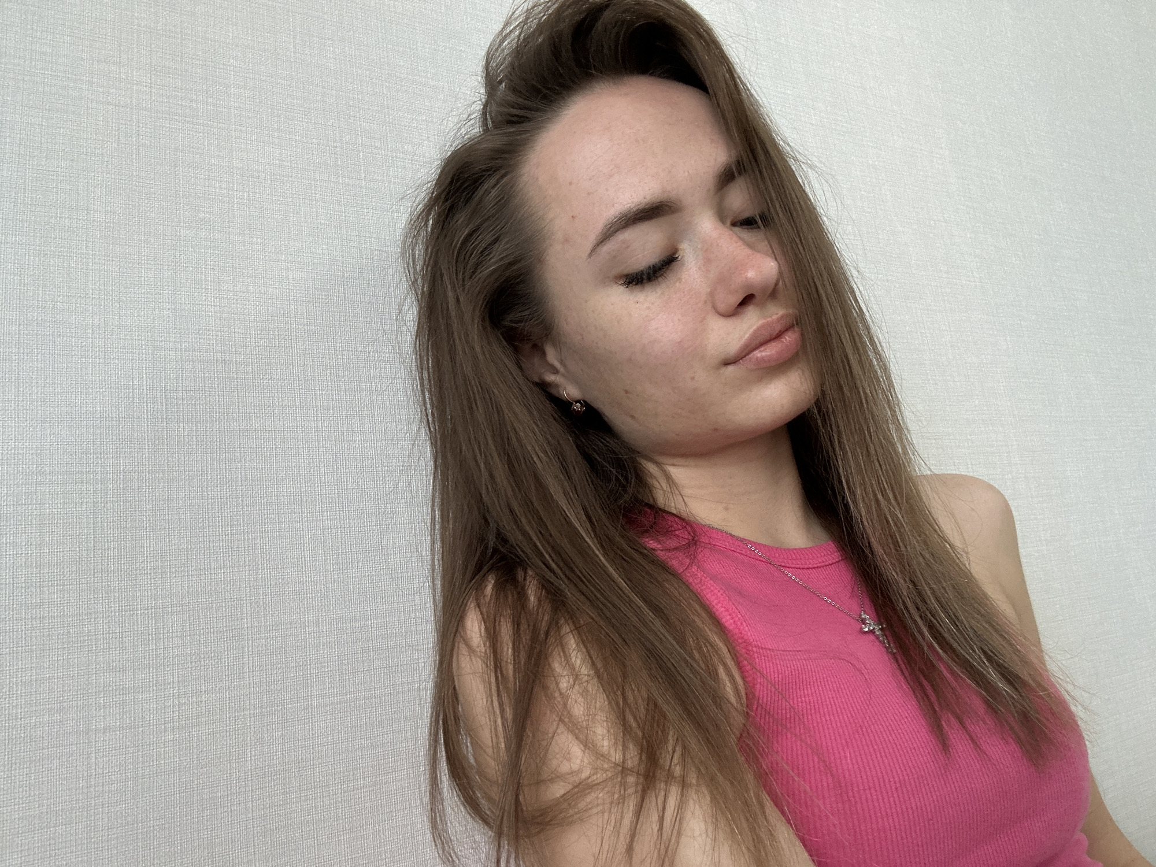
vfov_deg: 58.9
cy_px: 434
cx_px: 578
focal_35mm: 23
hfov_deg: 73.9
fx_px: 768
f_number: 1.9
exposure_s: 1/60
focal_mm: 2.69
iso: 125
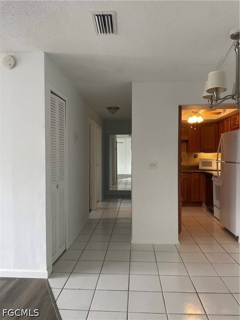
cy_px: 160
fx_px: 240
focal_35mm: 26
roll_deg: +0.4
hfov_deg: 53.1
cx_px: 120
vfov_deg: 67.3
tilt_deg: -0.6
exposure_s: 1/69
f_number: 1.6
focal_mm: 4.2
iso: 125
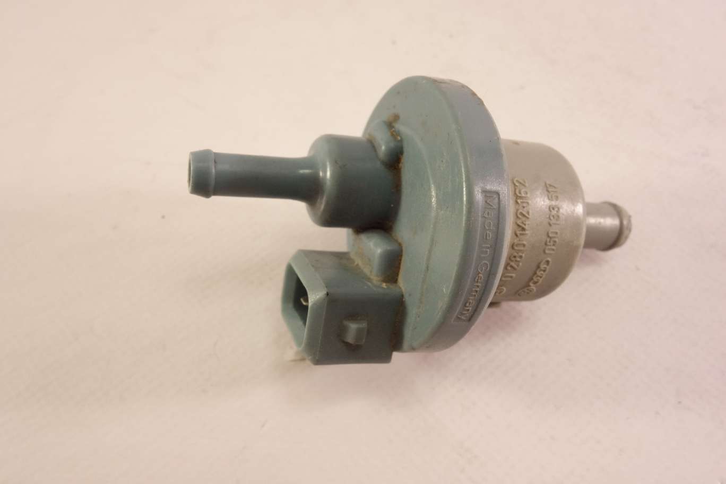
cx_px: 363
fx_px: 565
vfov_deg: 46.4
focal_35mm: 28
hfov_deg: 65.5
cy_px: 242
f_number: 9
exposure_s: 1/30
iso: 1000
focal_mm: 10.4
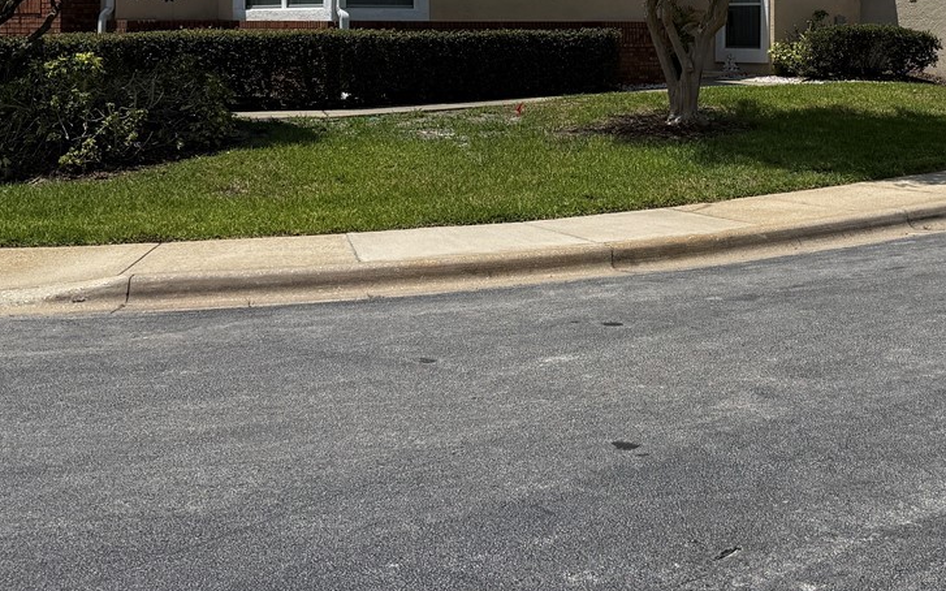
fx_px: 1443
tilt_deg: +0.0
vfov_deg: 22.3
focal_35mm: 56
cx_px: 687
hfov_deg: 35.6
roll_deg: -0.9
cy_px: 16
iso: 80
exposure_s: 1/9091
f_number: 1.78
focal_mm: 6.76
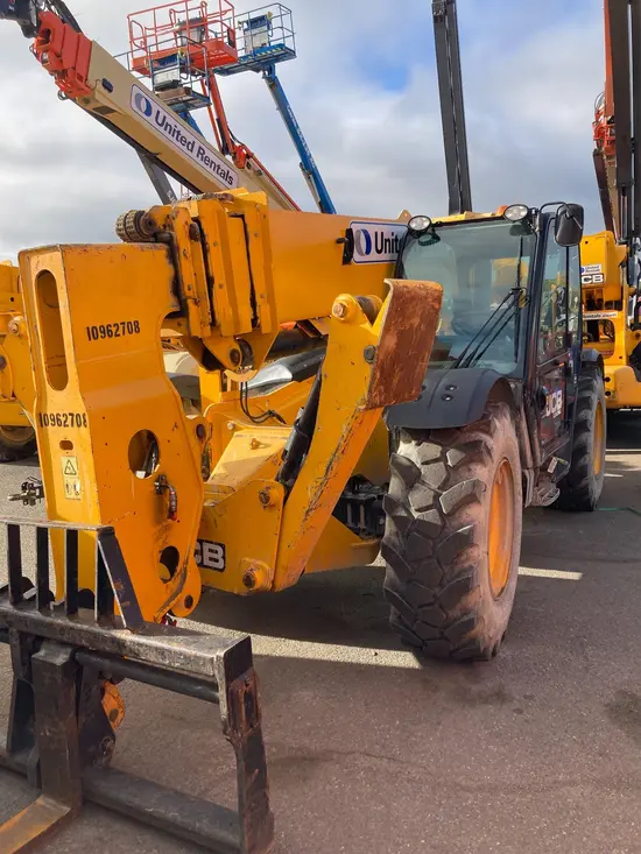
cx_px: 320
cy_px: 427
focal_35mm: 28
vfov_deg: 63.4
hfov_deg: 49.8
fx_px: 691
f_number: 1.8
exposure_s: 1/1000
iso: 20
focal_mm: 3.99
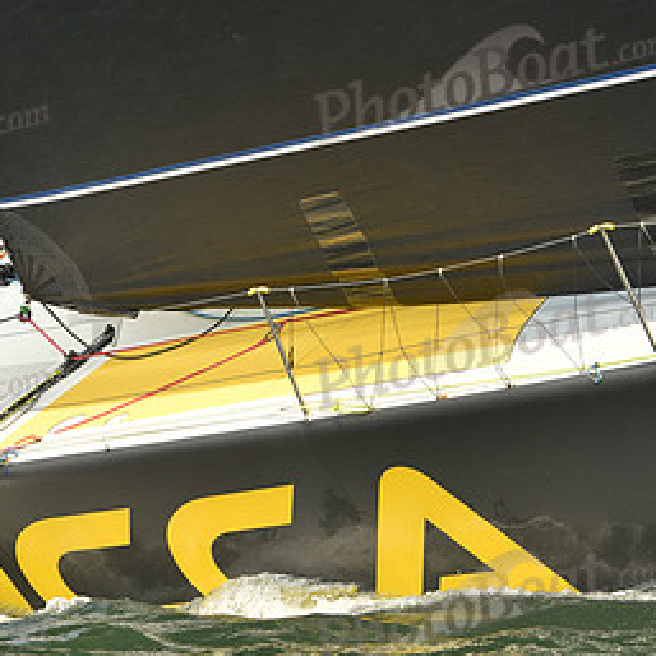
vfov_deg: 7.5
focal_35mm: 234
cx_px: 184
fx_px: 5017
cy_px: 246
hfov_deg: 7.5
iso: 250
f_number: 8
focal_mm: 122
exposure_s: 1/640
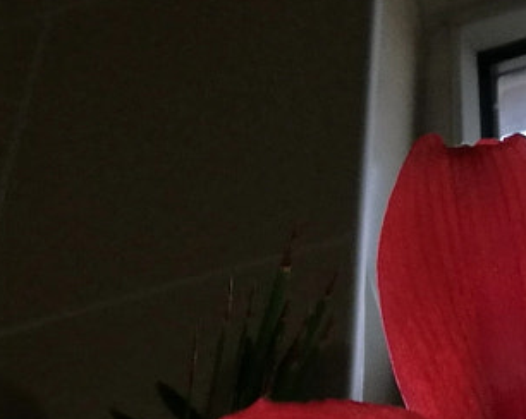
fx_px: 2146
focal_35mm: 138
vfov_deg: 10.1
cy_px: 908
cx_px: 347
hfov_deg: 14.0
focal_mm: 4.5
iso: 80
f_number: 2.2
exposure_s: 1/100
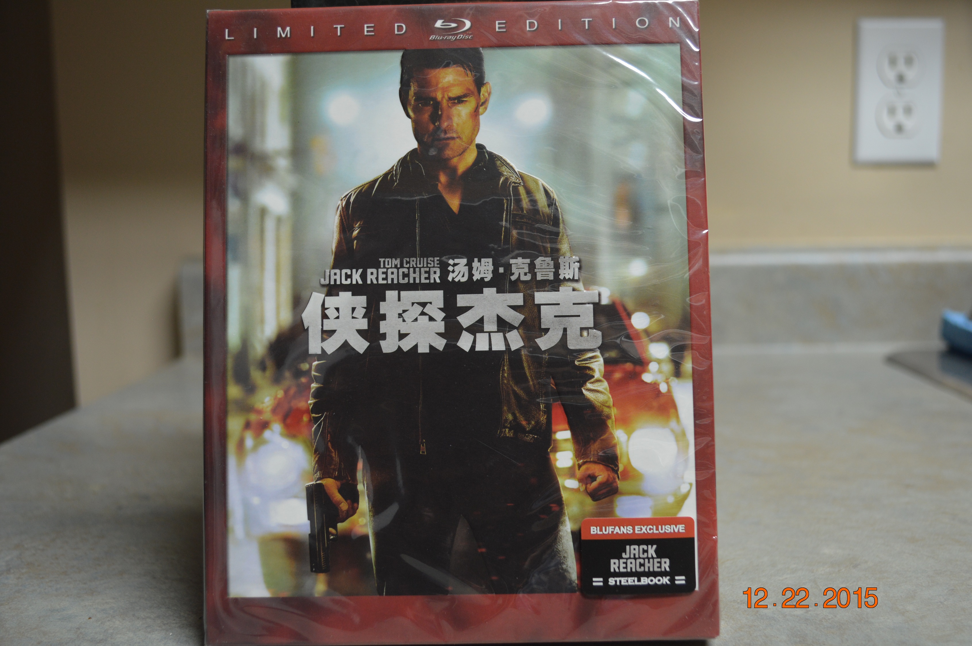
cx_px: 486
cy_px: 323
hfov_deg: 53.2
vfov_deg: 36.8
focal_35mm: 36
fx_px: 971
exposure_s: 1/20
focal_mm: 24
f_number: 4
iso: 400
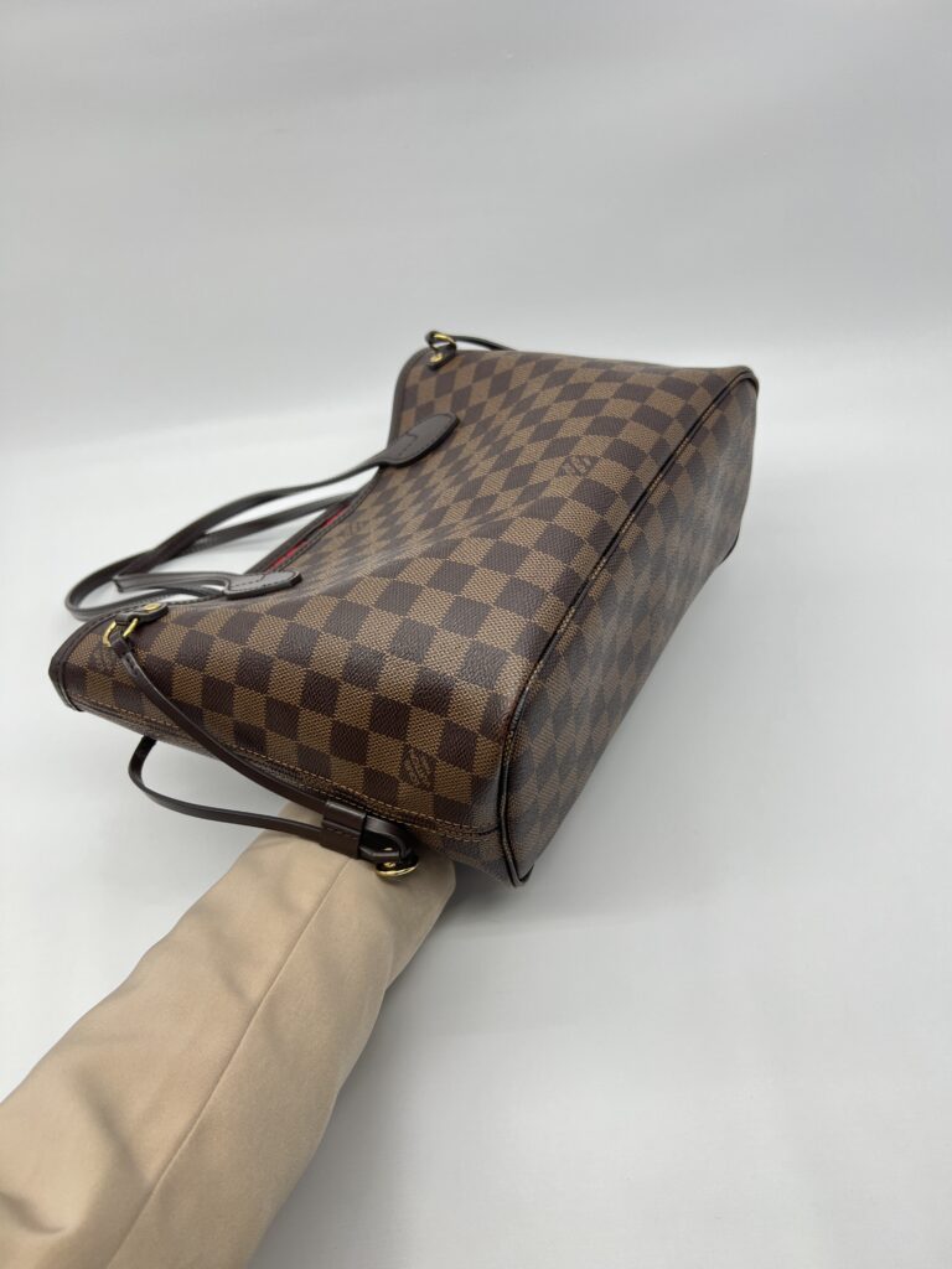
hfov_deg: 53.1
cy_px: 634
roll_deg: +6.8
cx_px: 476
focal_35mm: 26
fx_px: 953
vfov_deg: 67.3
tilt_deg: -42.4
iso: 40
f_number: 1.5
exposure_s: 1/100
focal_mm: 5.7
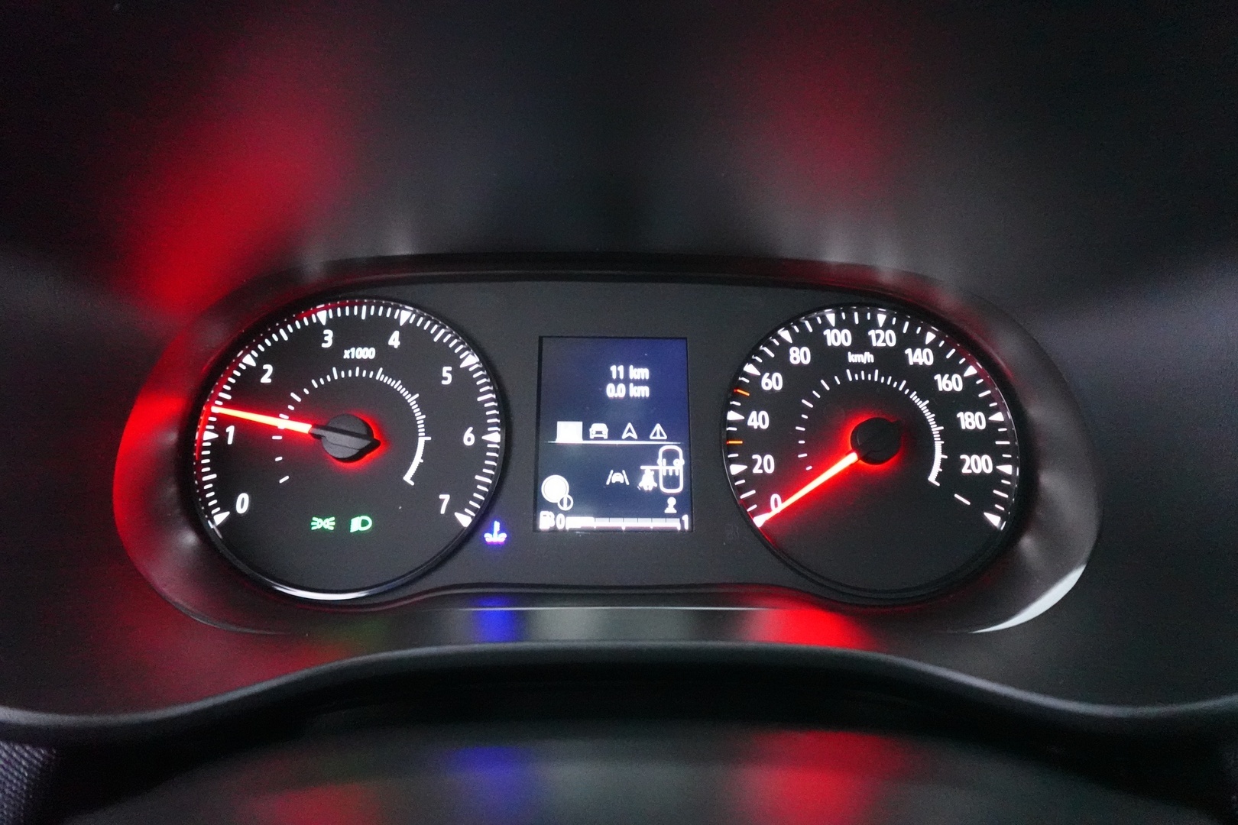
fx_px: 688
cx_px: 619
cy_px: 412
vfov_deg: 61.9
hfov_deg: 84.0
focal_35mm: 20
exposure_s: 1/50
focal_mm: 7.6
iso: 6400
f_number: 2
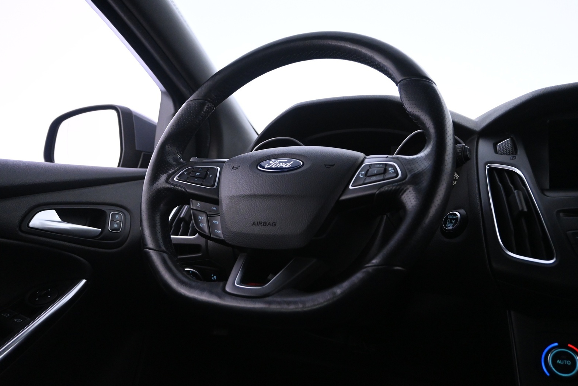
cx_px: 296
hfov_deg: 59.1
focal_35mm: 32
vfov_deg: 41.4
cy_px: 188
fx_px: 510
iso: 3200
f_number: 3.8
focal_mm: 20.5
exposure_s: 1/40
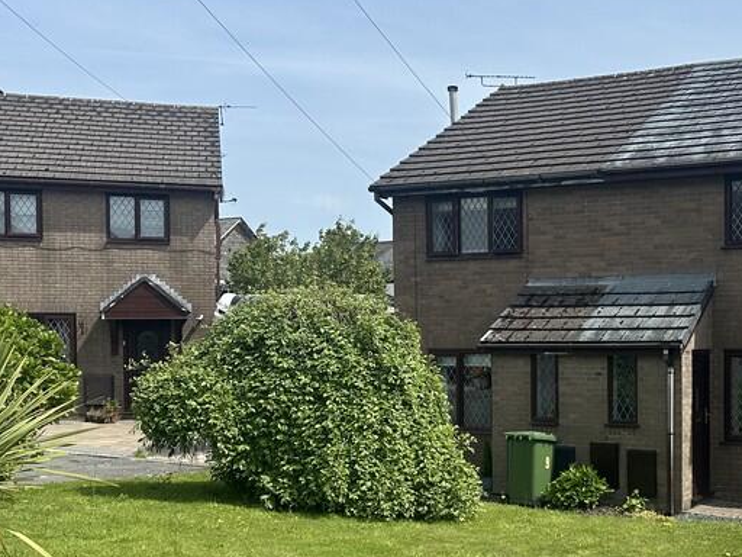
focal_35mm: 48
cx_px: 599
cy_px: 354
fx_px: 1029
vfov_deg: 30.1
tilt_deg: -1.3
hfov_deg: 38.1
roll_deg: +0.6
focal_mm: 6.86
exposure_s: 1/4348
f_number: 1.78
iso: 80
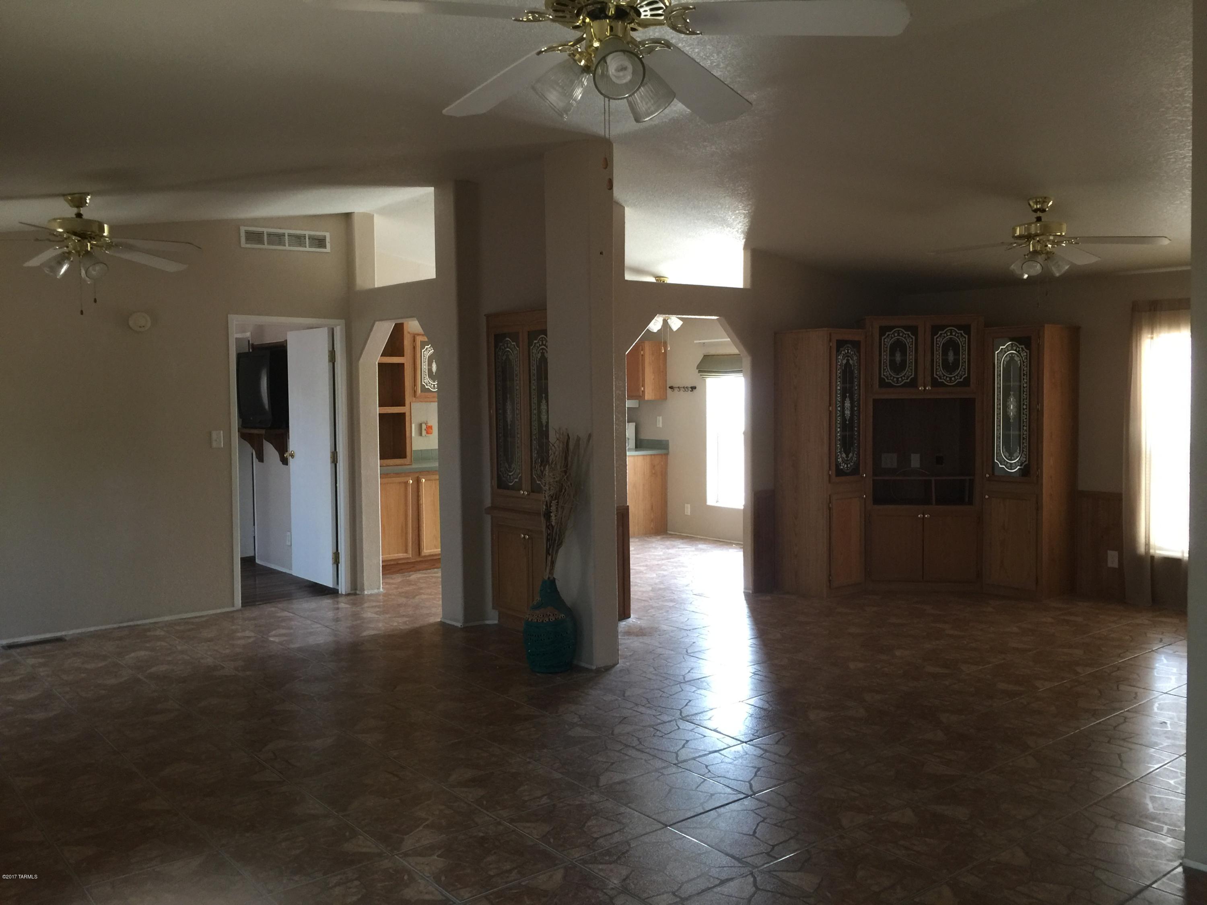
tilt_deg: -3.5
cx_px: 604
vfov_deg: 48.2
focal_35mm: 29
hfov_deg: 61.7
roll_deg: +1.0
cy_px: 452
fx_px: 1011
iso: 80
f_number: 2.2
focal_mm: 4.15
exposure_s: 1/15
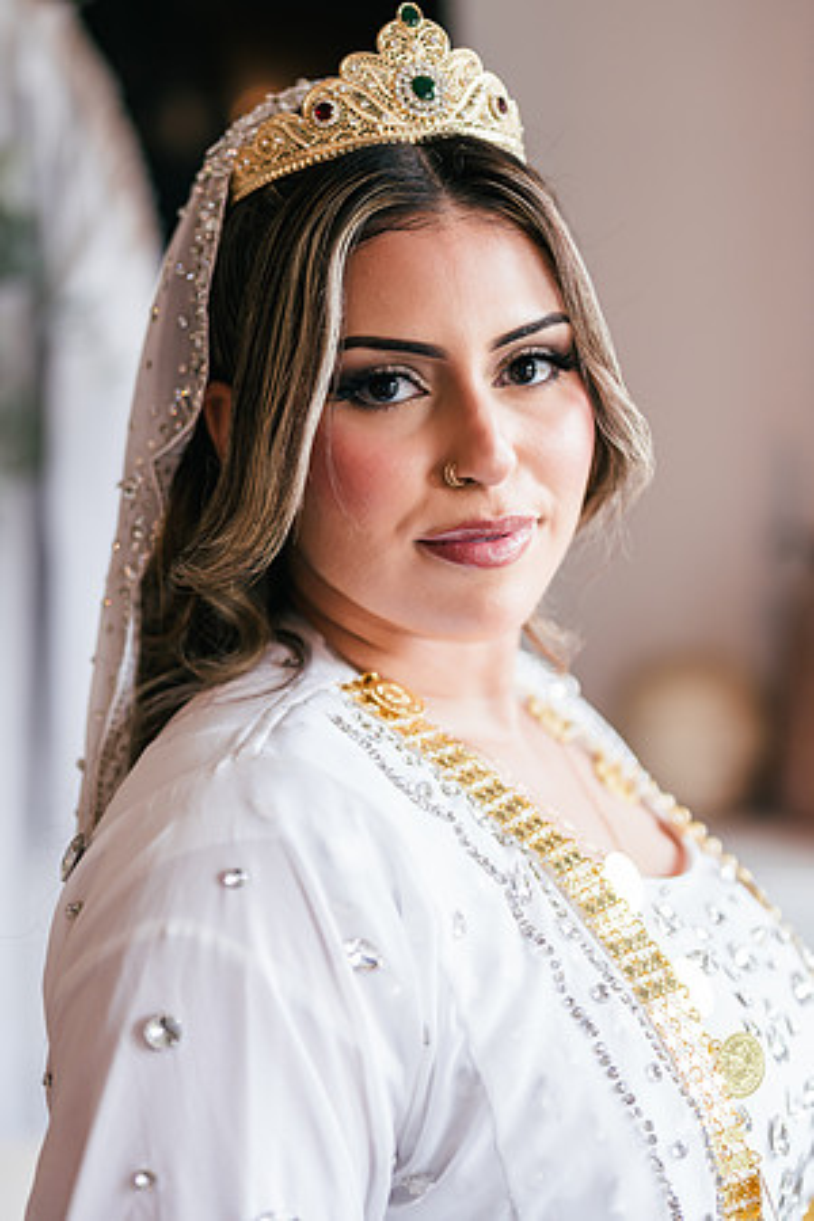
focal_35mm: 75
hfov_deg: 18.2
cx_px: 407
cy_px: 610
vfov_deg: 27.0
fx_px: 2544
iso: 160
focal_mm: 50
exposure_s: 1/160
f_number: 1.4
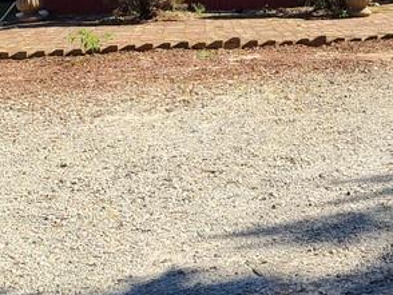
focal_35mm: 87
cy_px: 7
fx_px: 989
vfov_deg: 16.7
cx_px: 275
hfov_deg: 22.4
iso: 16
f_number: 1.8
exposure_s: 1/540
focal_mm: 7
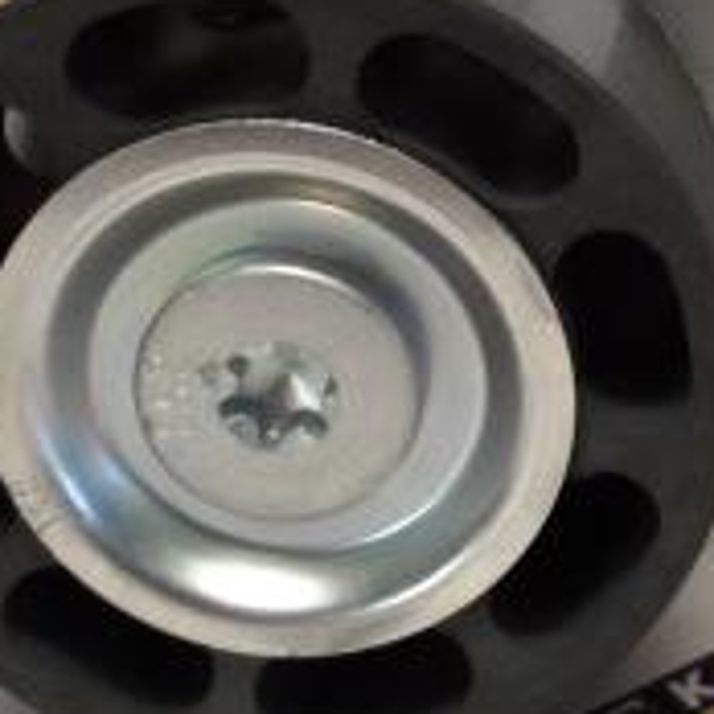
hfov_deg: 19.1
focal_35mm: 85
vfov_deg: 20.4
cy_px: 285
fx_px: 1984
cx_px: 882
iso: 64
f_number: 2.4
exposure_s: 1/33
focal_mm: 2.93
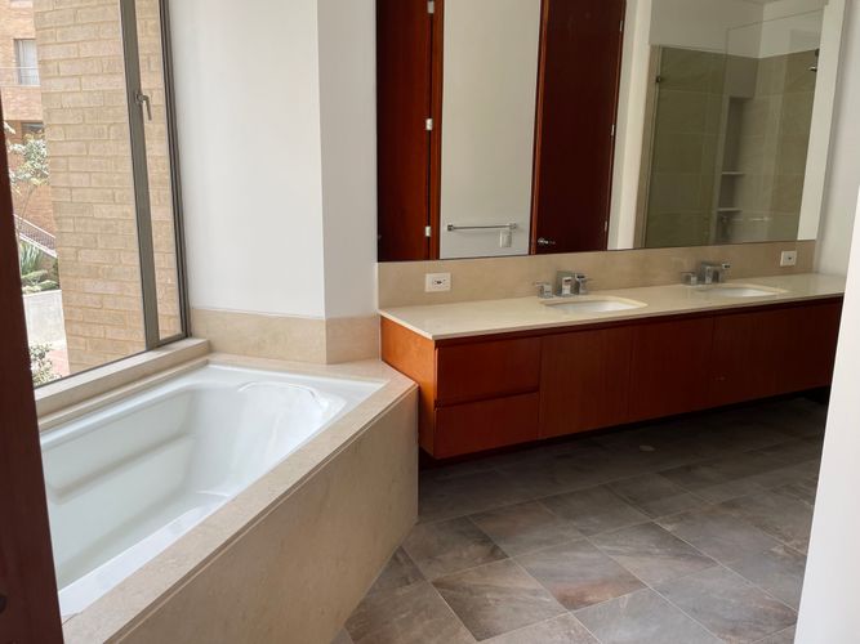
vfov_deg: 53.0
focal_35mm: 26
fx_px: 646
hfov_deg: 67.3
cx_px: 430
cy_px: 322
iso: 32
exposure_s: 1/427
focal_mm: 4.2
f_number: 1.6
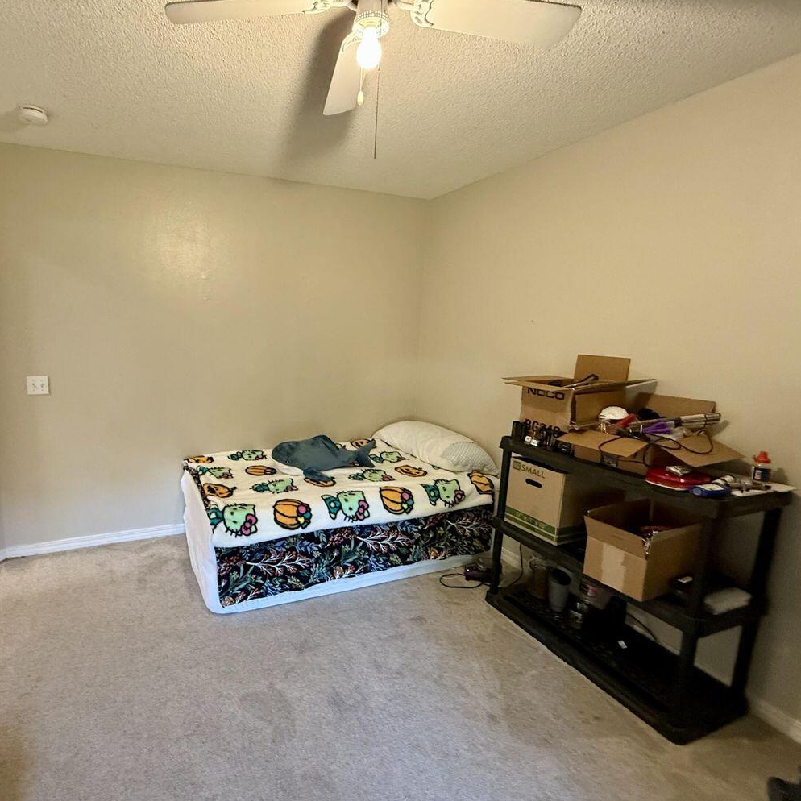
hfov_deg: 81.8
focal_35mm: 17
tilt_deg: -7.9
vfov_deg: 84.0
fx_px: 445
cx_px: 282
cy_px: 397
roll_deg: -1.3
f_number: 2.2
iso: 500
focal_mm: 2.22
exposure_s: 1/60
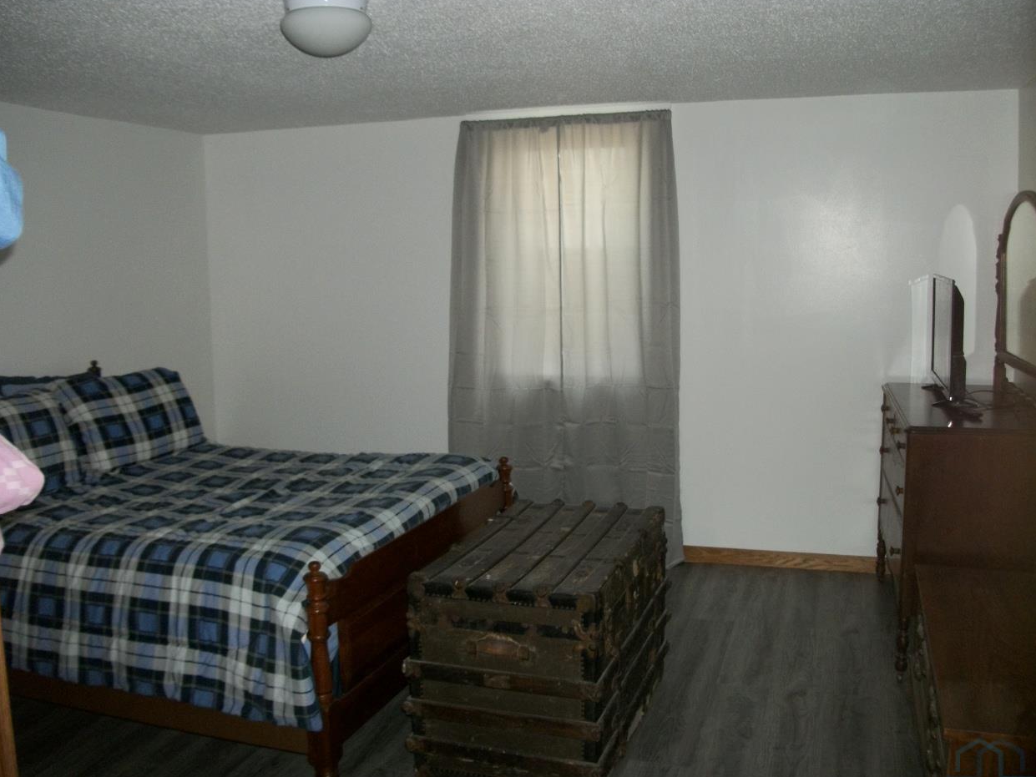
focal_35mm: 33
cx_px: 506
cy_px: 381
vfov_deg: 43.0
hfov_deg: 55.3
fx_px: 988
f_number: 2.9
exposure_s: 1/30
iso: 160
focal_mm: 5.7
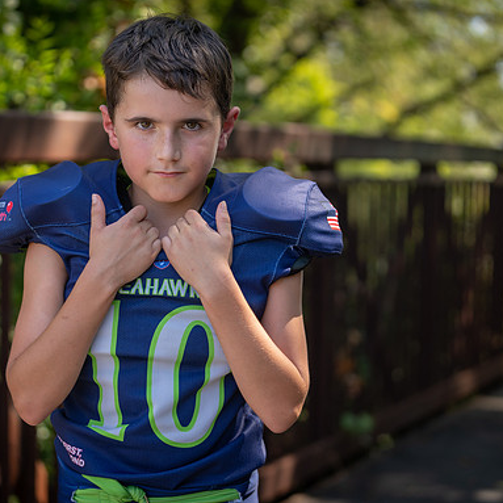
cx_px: 173
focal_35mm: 90
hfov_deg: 19.2
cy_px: 250
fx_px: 1480
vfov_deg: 19.3
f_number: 2.8
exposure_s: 1/320
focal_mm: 70
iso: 100
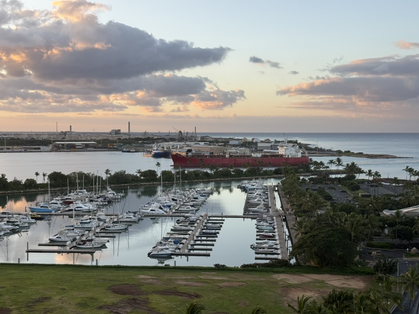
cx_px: 210
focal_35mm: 48
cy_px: 157
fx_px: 581
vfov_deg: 30.3
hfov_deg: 39.7
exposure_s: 1/621
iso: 64
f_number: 1.78
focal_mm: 6.76
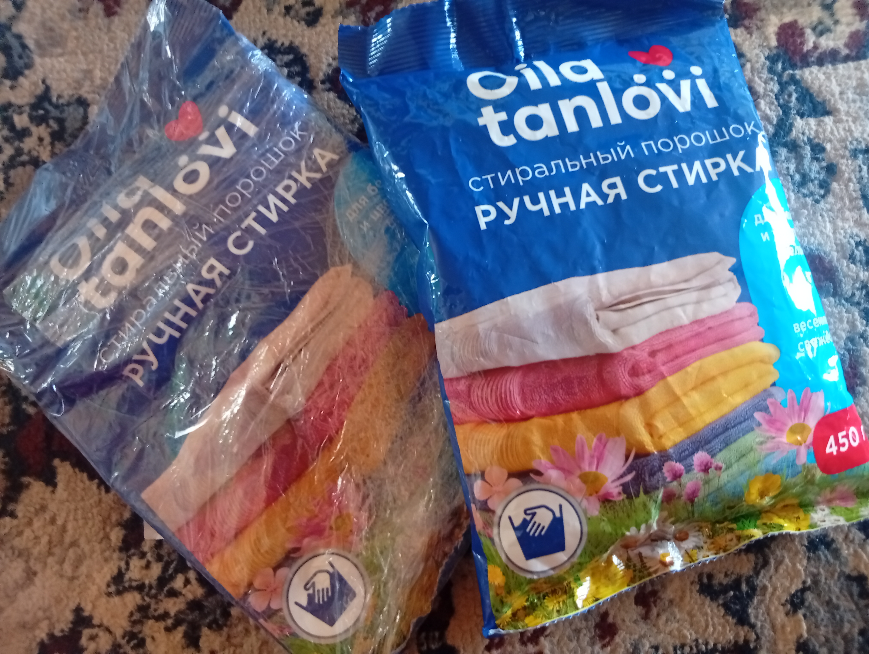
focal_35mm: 26
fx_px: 654
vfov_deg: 53.2
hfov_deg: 67.2
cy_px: 327
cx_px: 434
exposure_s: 1/20
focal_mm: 3.96
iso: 747
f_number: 1.8
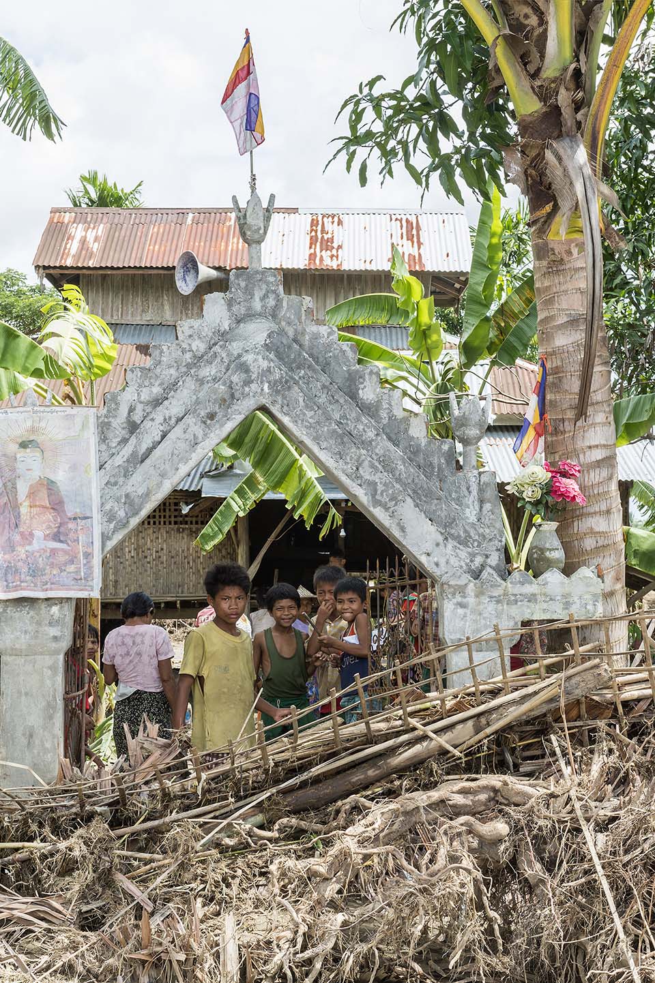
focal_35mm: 66
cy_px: 492
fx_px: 1803
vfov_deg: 30.5
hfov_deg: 20.6
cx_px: 328
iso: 400
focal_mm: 66
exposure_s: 1/160
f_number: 14
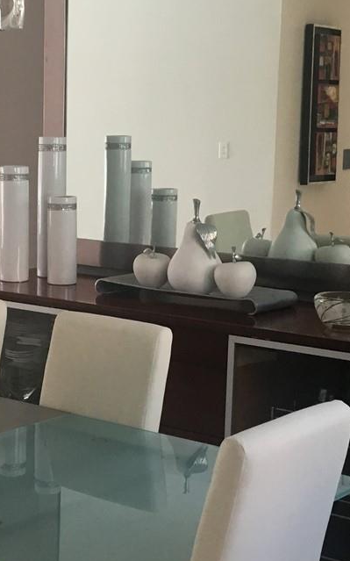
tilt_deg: -10.8
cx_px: 61
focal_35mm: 77
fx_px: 1176
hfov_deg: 16.8
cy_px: 341
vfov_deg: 26.7
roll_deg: -0.6
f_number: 2.2
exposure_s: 1/30
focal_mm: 4.15
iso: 40
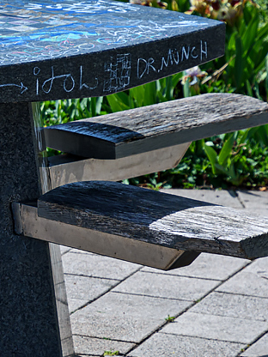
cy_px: 214
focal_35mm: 258
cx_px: -76
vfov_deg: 7.7
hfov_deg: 5.7
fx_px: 2663
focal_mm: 62
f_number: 7.1
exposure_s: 1/800
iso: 140
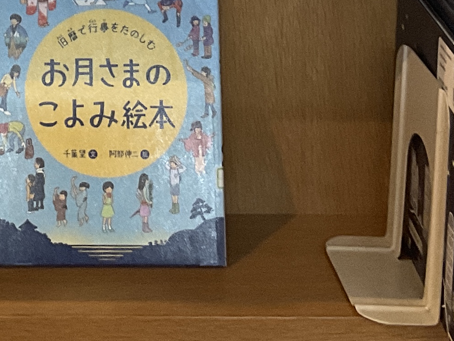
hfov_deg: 16.6
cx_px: 60
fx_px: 1535
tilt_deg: -20.9
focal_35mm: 117
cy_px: -260
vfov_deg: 11.8
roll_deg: +0.0
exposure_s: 1/60
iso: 125
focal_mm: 3
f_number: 1.8
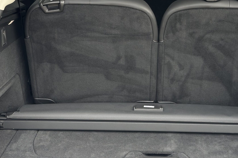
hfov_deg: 26.5
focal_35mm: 76
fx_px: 502
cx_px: 152
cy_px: 41
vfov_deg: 17.8
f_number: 1.78
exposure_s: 1/292
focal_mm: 6.86
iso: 64
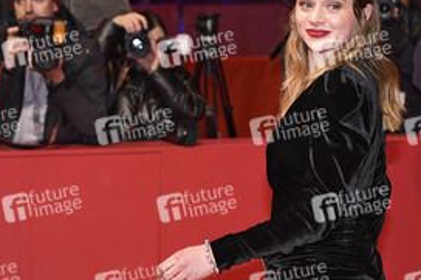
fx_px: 1356
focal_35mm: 116
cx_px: 310
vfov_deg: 11.8
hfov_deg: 17.6
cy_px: 166
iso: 800
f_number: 3.5
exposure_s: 1/400
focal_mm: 70
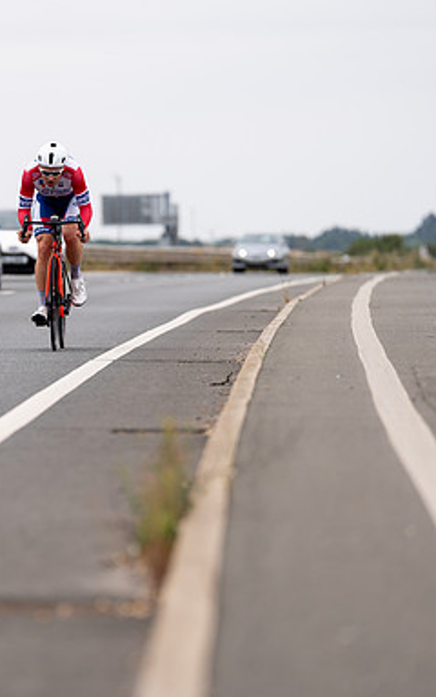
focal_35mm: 308
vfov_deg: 6.8
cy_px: 348
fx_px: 5856
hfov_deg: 4.3
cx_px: 49
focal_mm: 200
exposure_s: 1/800
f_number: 3.2
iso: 100
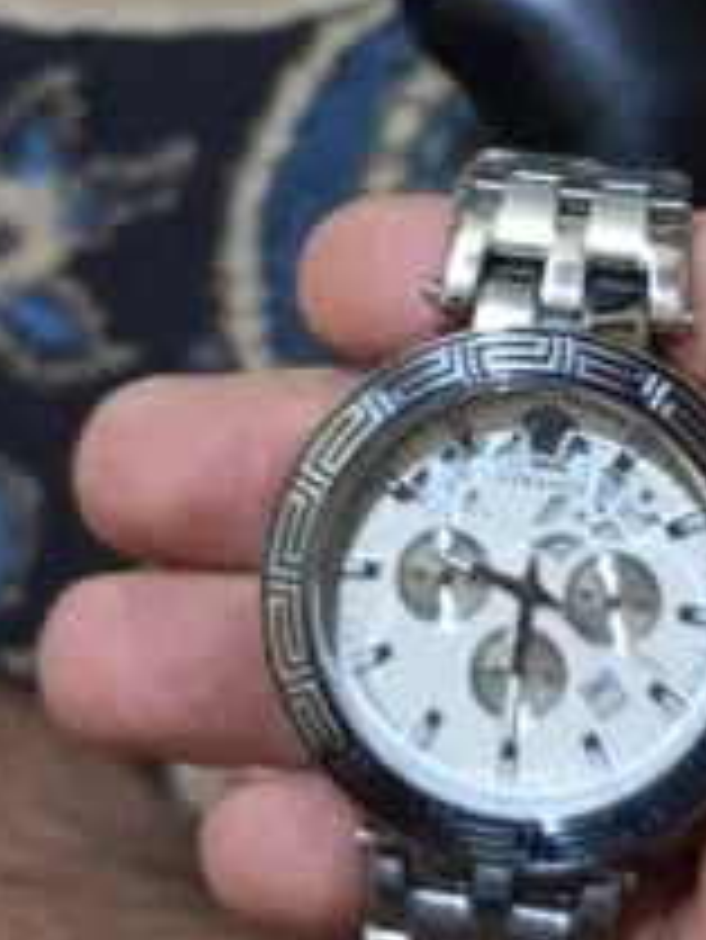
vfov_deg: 40.0
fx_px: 1250
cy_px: 225
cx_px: 504
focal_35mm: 46
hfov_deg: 31.1
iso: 3253
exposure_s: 1/33.3
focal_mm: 5.25
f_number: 1.75
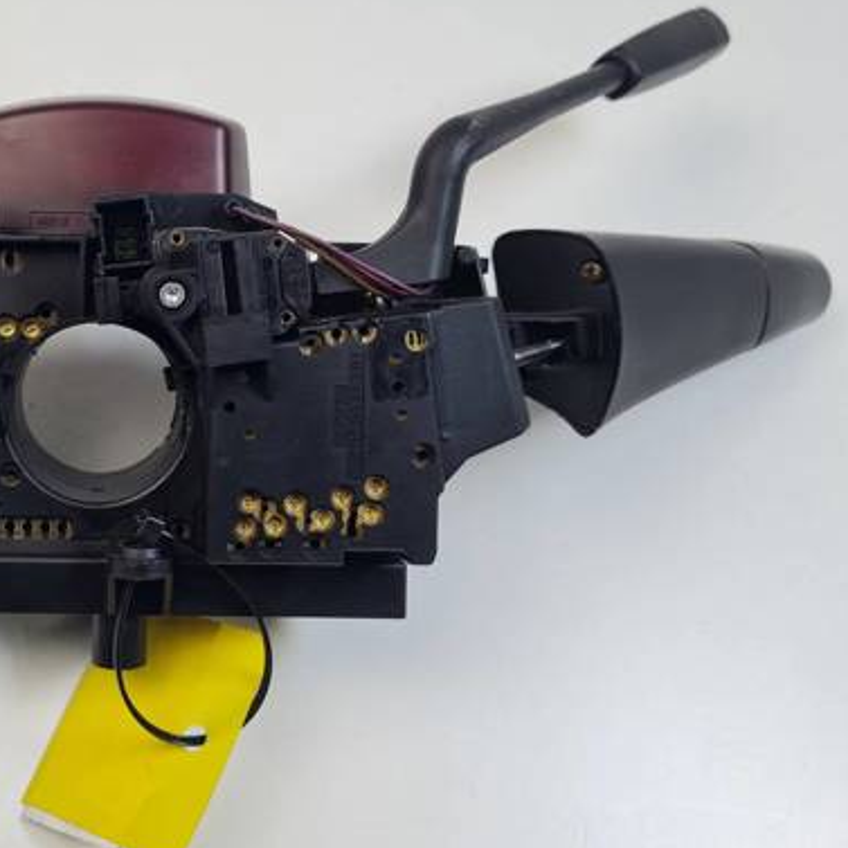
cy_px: 330
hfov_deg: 40.6
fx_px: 1081
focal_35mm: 39
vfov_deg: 42.6
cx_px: 137
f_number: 1.8
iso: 50
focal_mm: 5.4
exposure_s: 1/241
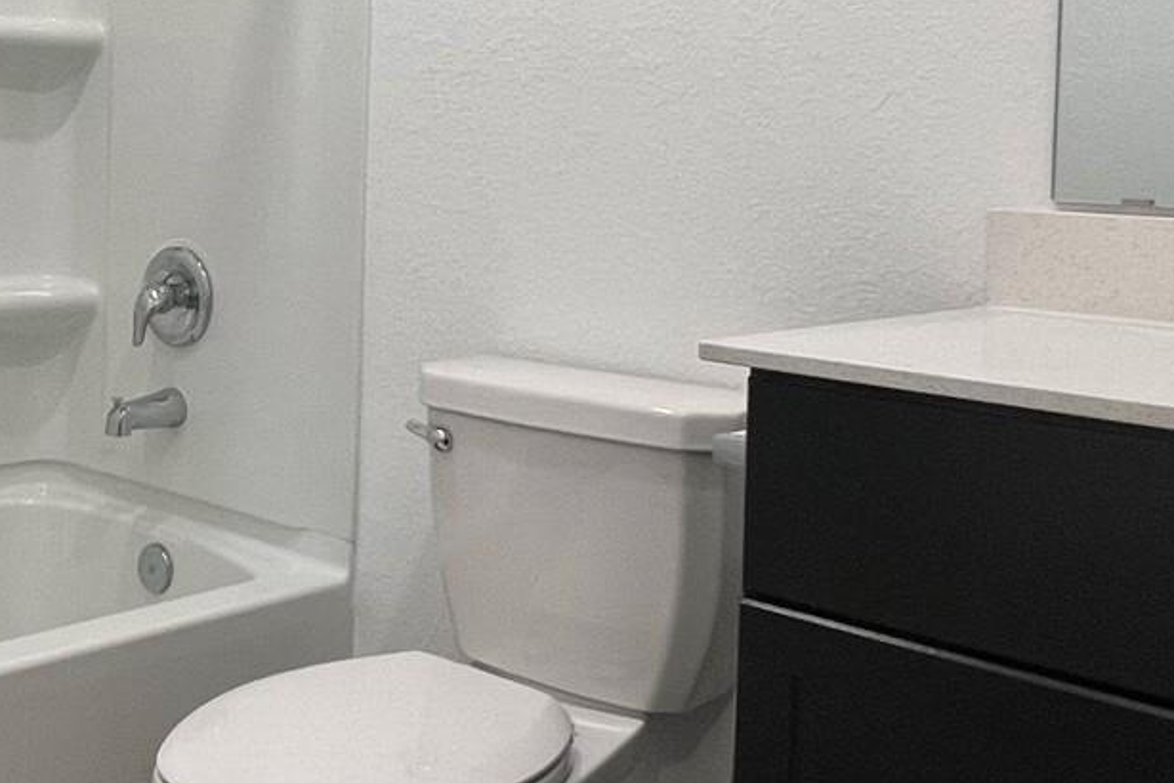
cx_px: 193
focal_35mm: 45
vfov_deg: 29.2
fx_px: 1467
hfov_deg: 41.3
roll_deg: -1.9
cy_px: 159
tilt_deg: -1.5
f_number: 1.8
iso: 125
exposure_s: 1/120
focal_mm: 1.57
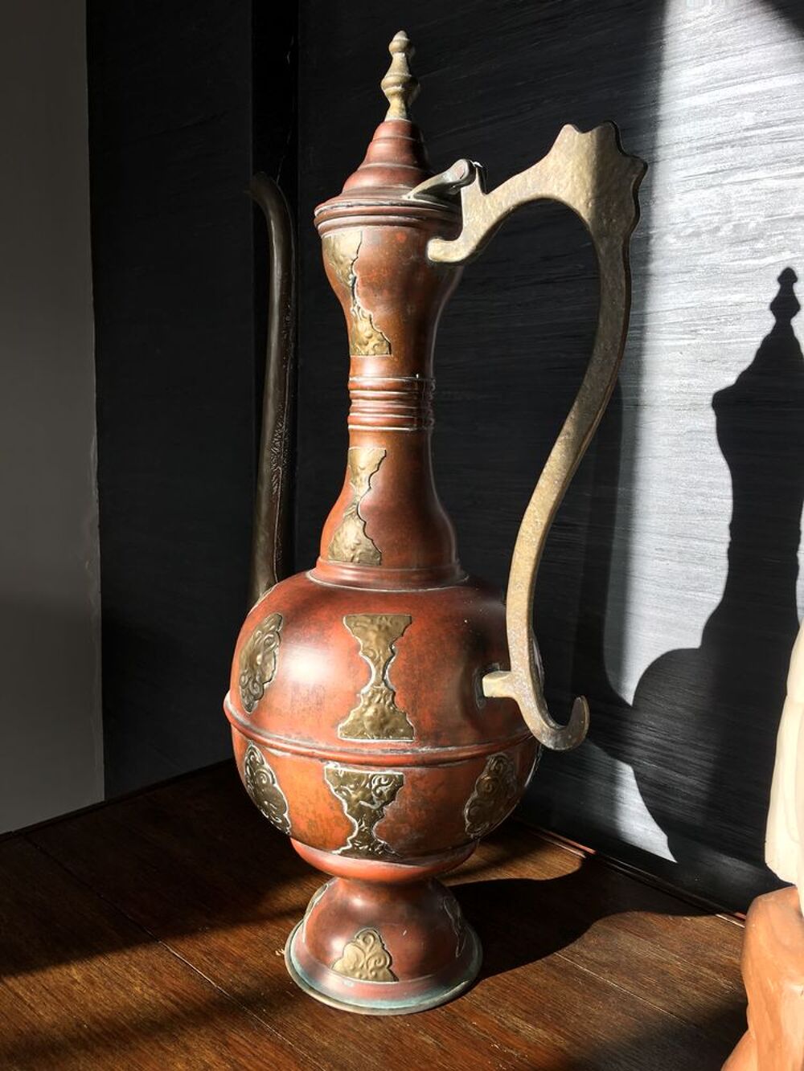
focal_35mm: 29
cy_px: 536
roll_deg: +0.0
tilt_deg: -8.3
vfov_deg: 61.7
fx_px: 898
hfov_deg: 48.2
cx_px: 402
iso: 25
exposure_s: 1/240
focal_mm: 4.15
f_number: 2.2
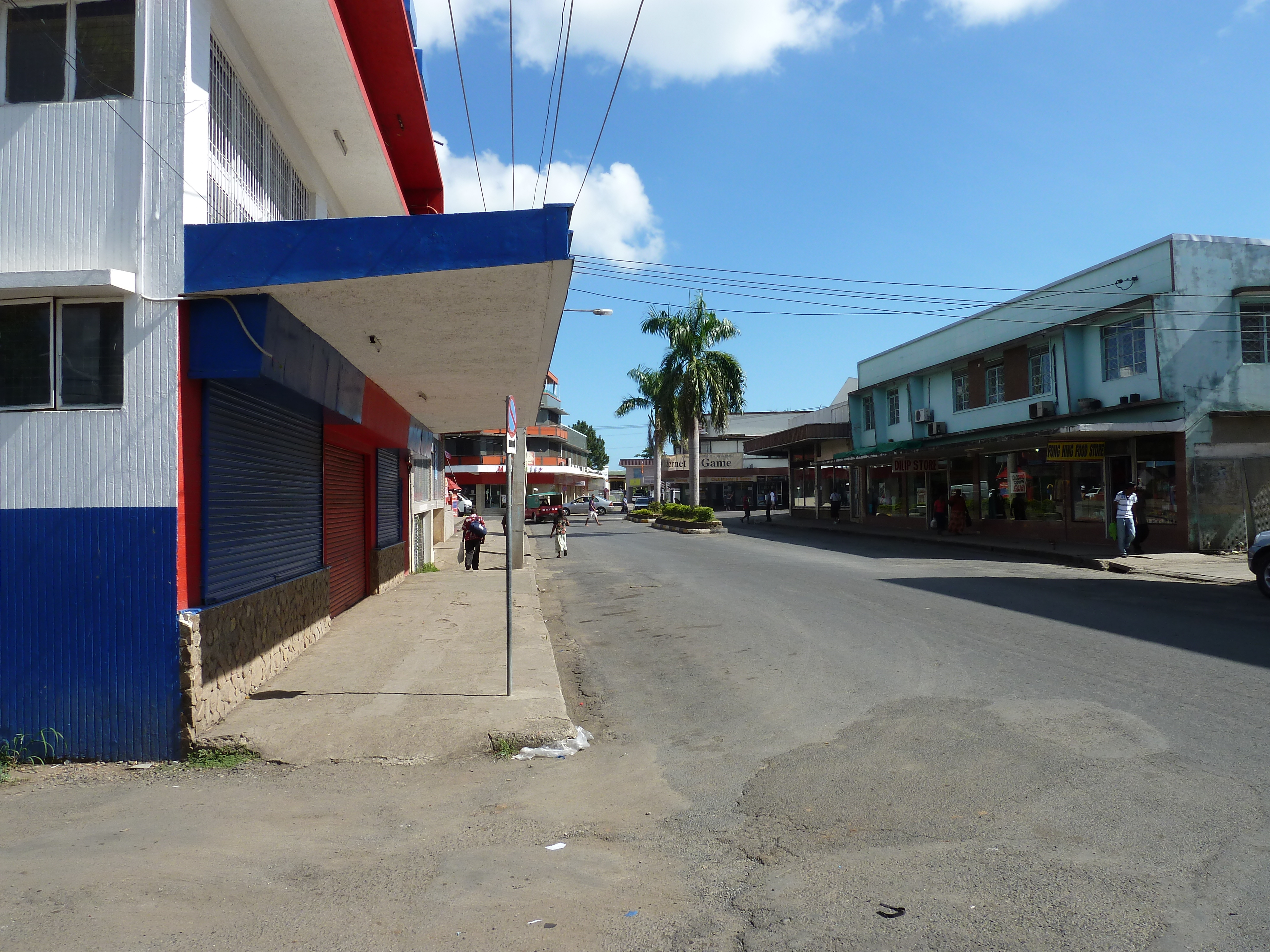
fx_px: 917
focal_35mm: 25
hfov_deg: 69.4
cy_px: 476
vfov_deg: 54.9
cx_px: 635
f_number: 4.5
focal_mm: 4.1
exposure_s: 1/400
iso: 80
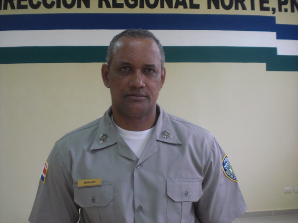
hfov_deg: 49.0
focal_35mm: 38
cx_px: 149
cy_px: 112
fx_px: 327
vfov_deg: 37.7
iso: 200
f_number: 3.1
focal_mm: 6.3
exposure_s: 1/125
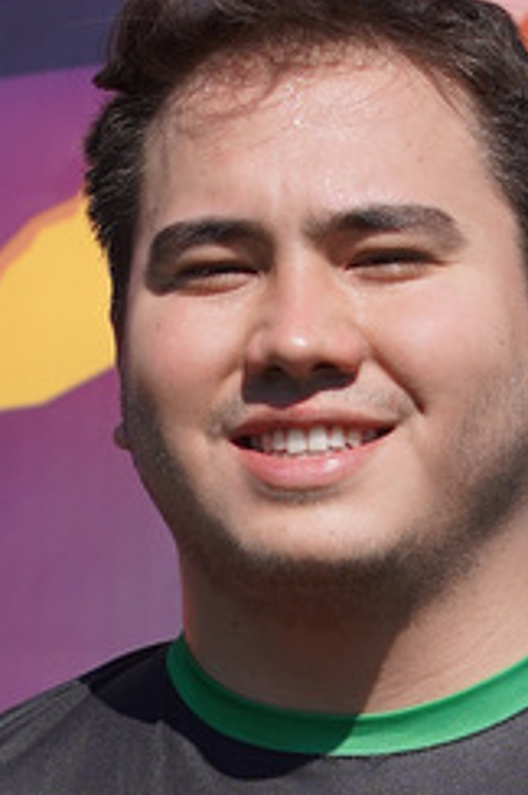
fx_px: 9574
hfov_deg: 3.2
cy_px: 870
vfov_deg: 4.7
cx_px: 393
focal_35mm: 434
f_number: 4.5
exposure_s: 1/800
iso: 100
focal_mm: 88
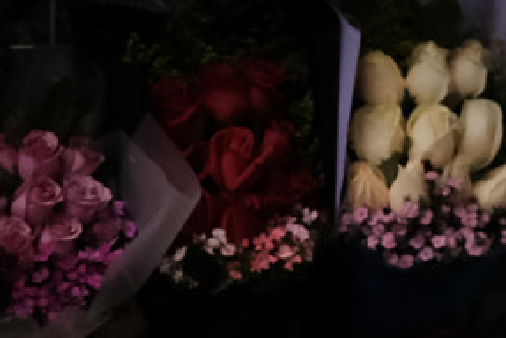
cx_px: -53
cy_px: 489
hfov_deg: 10.4
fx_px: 2744
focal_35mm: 195
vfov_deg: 7.0
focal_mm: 23
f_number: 4
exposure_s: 1/2000
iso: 2000
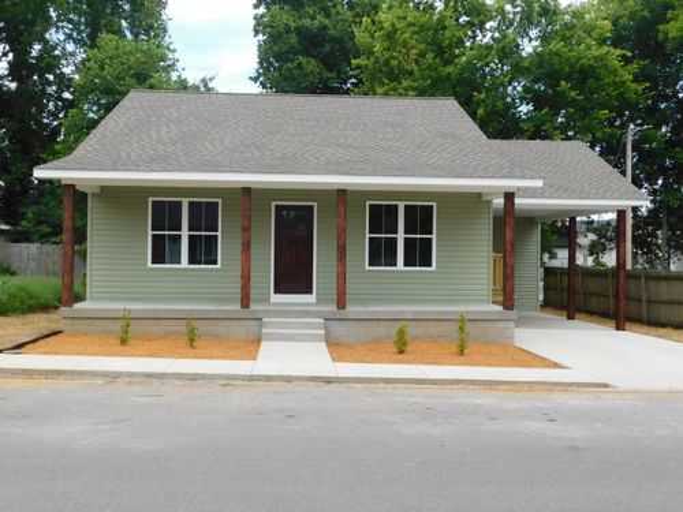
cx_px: 342
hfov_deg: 51.4
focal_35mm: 36
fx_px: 710
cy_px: 256
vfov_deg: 39.7
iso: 125
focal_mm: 6.3
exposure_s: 1/500
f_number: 3.5
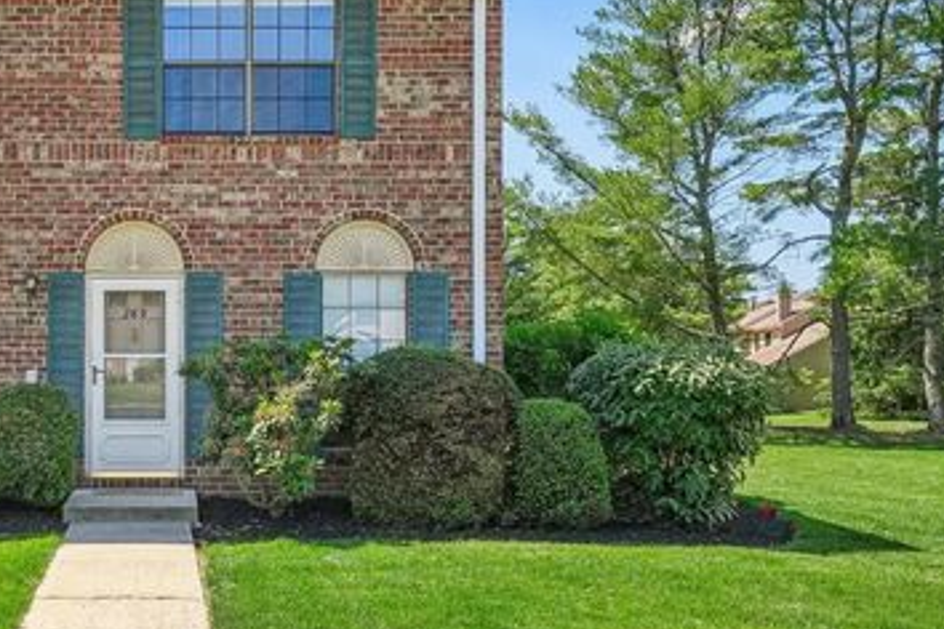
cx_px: 171
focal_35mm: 39
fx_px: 1025
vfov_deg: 34.1
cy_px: 300
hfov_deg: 46.5
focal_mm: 21.6
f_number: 11
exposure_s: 1/400
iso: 800
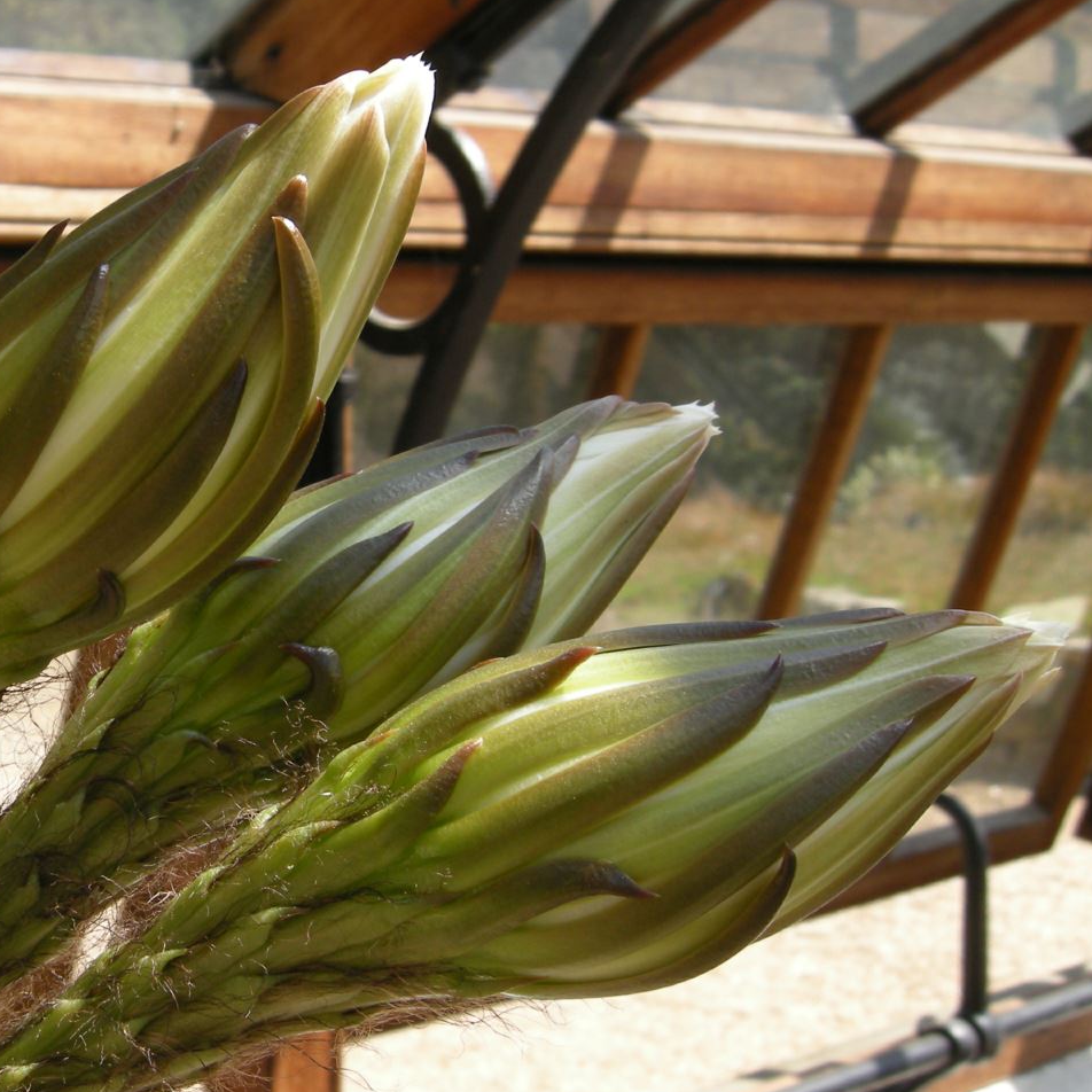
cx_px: 50
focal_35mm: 65
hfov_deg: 25.4
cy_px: 533
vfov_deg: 26.5
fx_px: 2320
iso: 64
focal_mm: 7.5
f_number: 4.3
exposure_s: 1/186
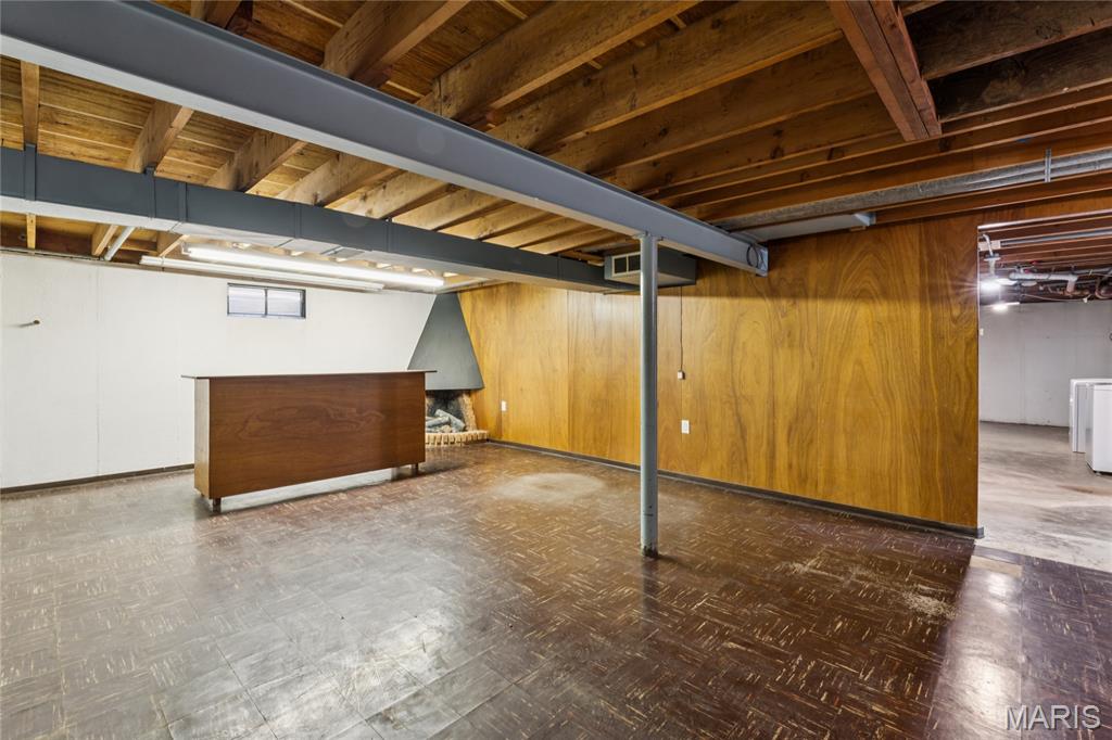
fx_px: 491
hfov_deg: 97.1
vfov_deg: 74.1
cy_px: 370
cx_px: 556
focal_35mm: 16
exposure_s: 2
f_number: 13
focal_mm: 15.9
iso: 320
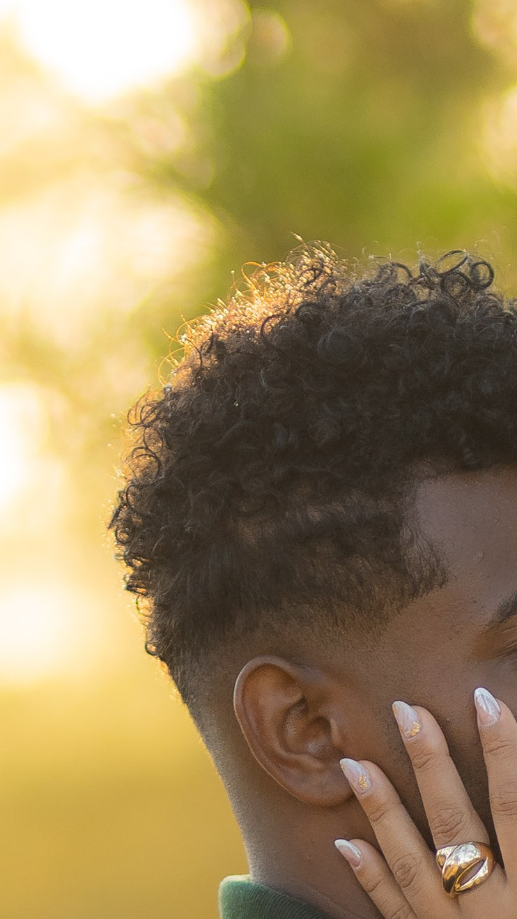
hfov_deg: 3.1
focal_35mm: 389
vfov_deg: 5.5
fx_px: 9474
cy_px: 961
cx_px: 791
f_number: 2.2
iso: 250
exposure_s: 1/1000
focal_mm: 85
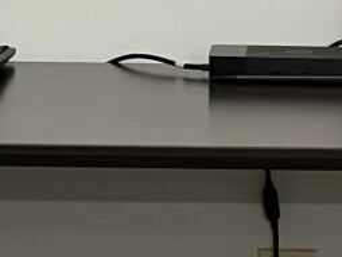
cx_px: -98
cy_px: -540
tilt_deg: -1.6
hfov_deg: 3.9
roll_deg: -0.1
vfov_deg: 2.9
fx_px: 4984
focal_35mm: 504
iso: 160
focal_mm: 9
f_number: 2.8
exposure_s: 1/60
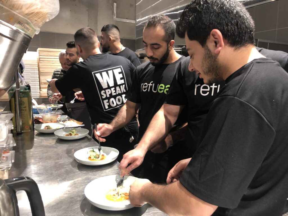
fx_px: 233
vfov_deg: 49.7
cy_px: 108
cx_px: 144
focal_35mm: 28
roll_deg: -2.0
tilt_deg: -8.0
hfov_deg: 63.4
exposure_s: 1/50
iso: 200
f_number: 1.8
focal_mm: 4
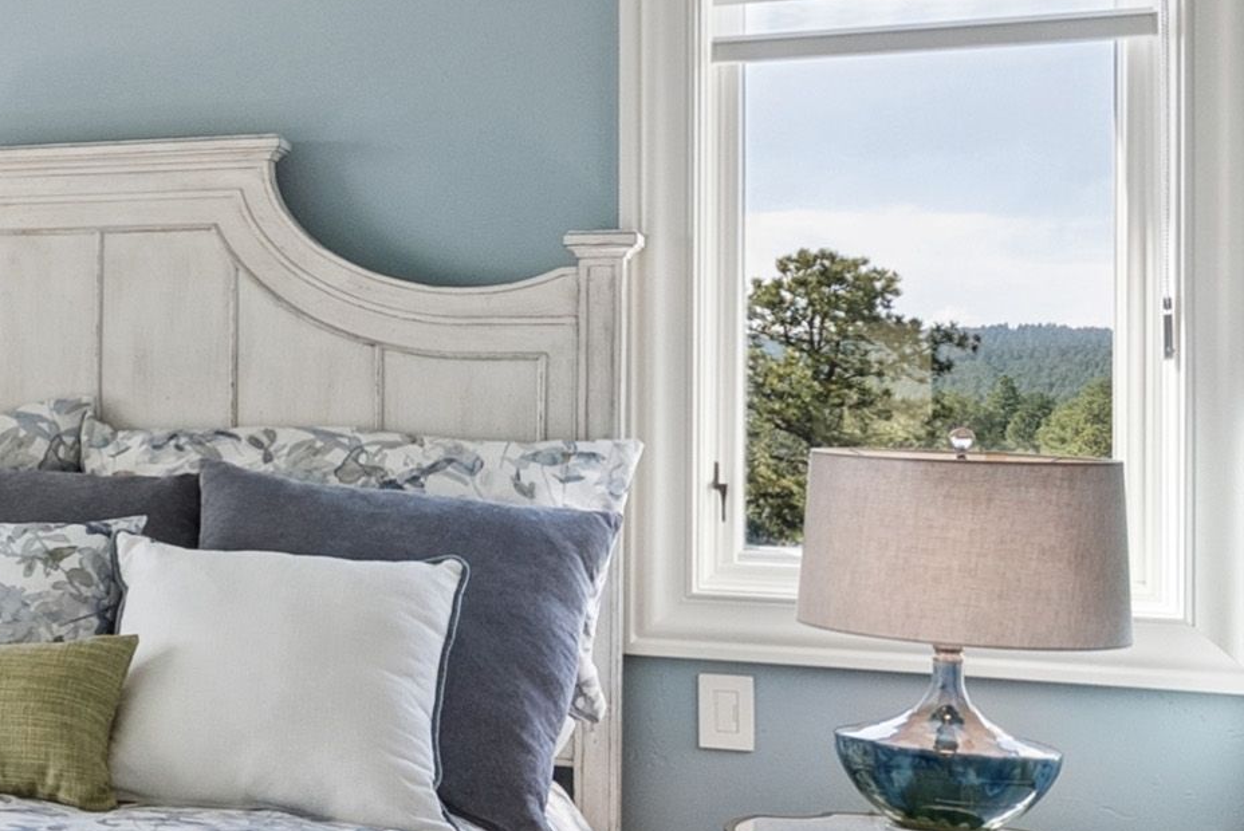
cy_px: 366
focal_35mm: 64
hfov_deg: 24.2
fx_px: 2213
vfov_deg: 21.3
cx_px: -654
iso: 640
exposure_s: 1/160
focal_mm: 14
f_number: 9
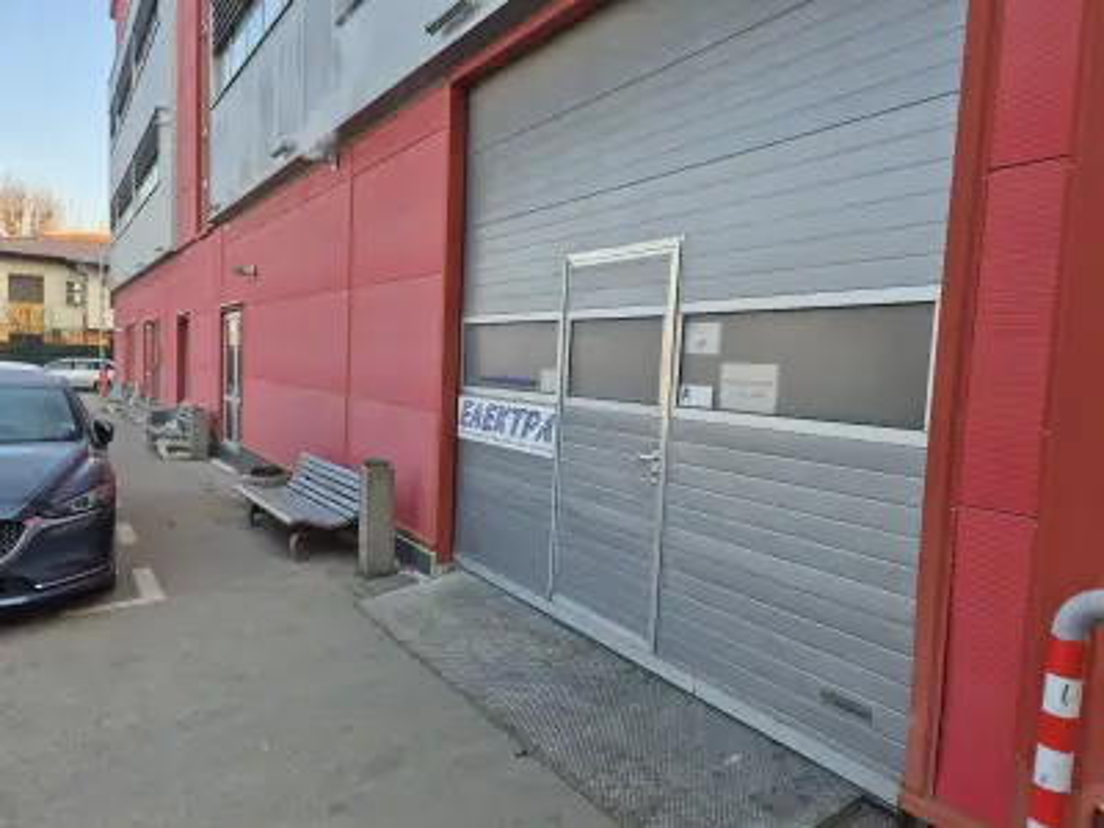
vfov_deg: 58.9
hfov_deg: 73.9
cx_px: 552
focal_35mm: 23
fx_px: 734
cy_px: 414
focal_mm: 5.4
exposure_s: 1/441
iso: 25
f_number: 1.8
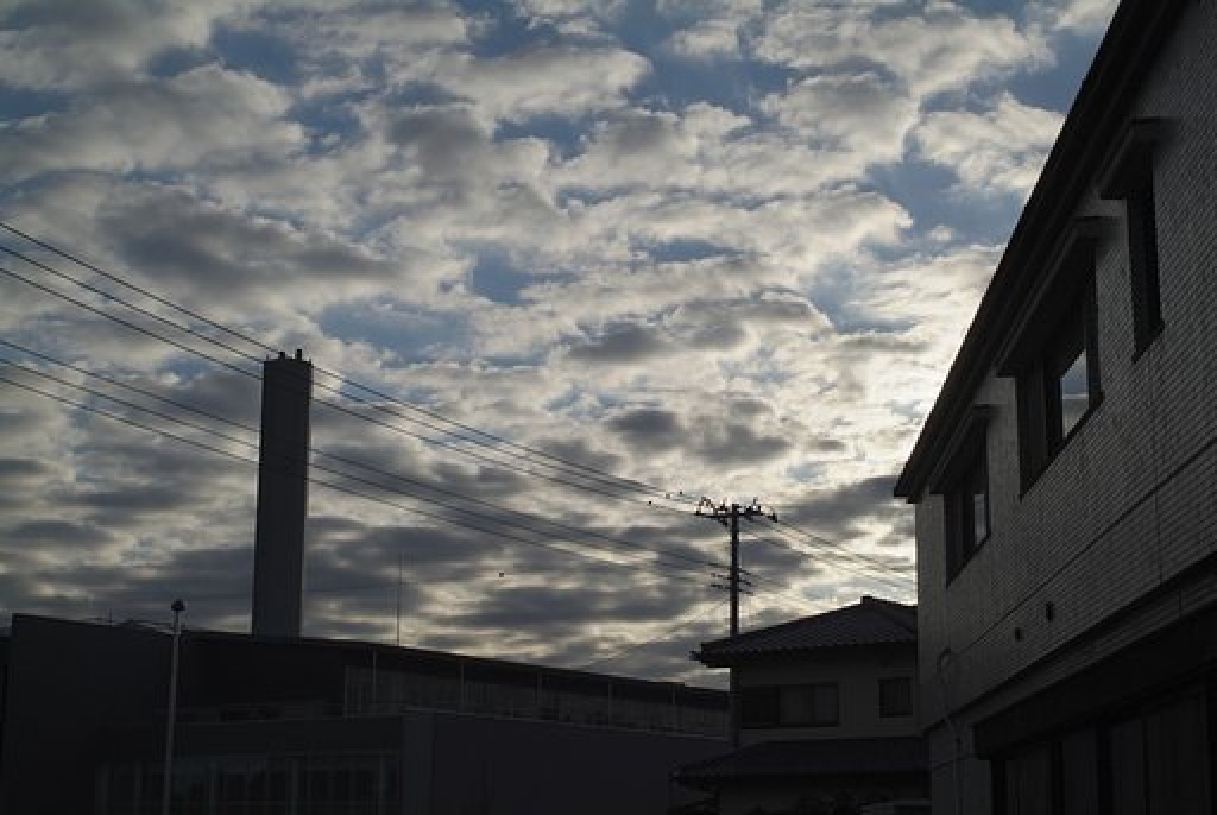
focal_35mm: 53
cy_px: 408
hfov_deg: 37.5
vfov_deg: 25.6
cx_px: 608
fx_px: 1794
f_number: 8
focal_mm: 35
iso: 200
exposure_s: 1/2000
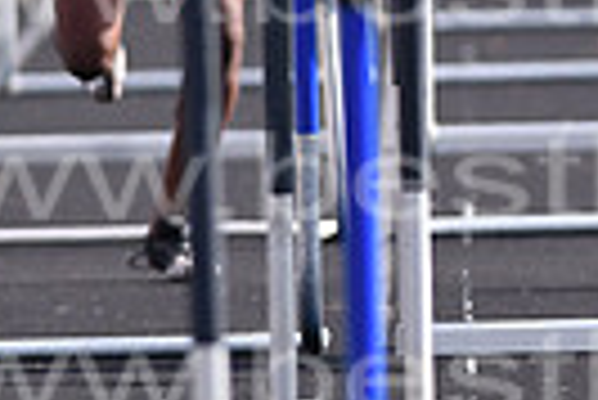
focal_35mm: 1966
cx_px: 841
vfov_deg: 0.7
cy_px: -303
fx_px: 32693
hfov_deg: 1.0
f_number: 4
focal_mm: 300
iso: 400
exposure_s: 1/2500
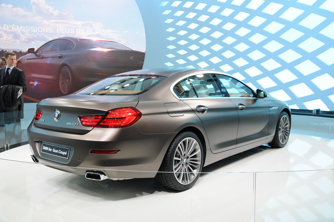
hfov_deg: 53.2
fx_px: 334
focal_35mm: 36
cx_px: 167
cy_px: 111
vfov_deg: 36.8
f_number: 6.7
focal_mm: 24
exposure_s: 1/180
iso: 400
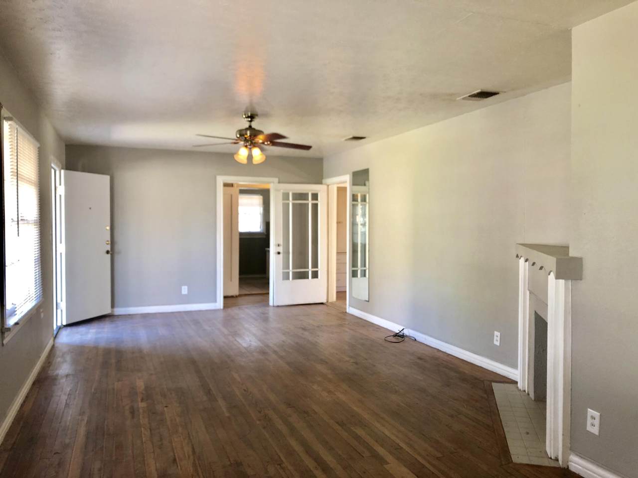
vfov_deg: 49.7
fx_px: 516
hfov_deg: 63.4
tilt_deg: -2.6
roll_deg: -0.1
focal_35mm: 28
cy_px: 239
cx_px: 319
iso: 40
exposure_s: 1/17
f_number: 1.8
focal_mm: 3.99
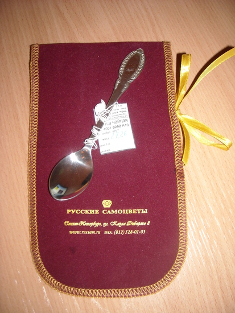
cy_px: 156
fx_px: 317
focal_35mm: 35
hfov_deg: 40.7
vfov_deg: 52.6
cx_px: 118
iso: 200
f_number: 2.8
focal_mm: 5.7
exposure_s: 1/60
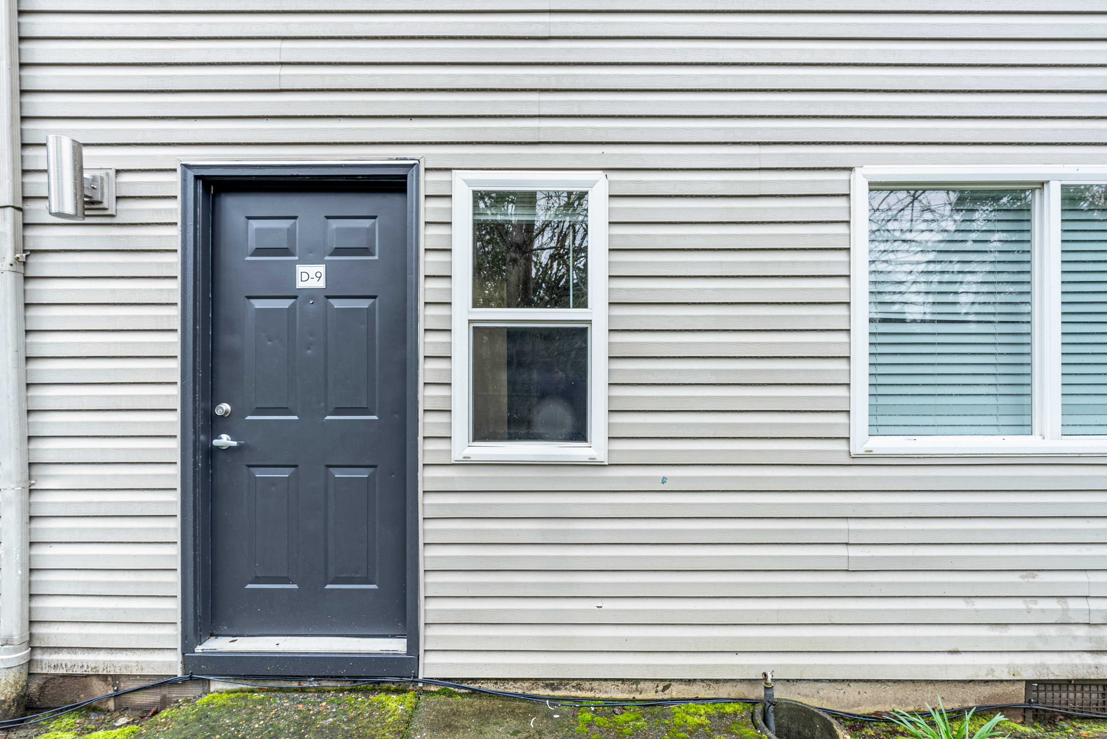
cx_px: 554
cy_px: 370
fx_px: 492
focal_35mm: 16
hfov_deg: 96.7
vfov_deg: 73.8
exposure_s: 1.3
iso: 100
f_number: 10
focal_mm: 16
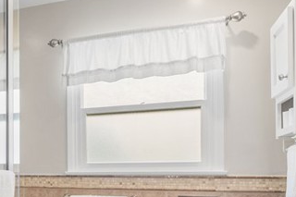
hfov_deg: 35.1
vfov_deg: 27.4
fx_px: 394
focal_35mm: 48
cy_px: 162
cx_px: -31
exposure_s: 1/6
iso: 320
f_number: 7.1
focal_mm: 10
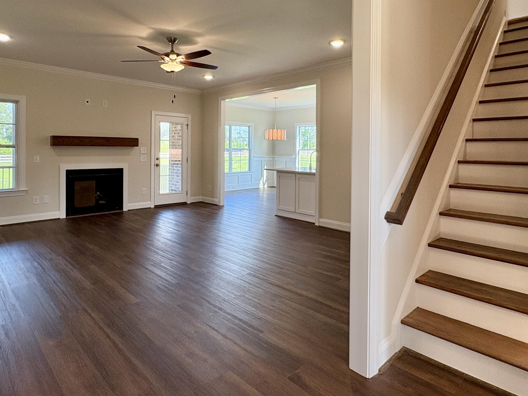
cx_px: 270
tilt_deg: +0.6
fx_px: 336
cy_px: 151
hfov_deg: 76.4
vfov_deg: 60.4
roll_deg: +0.3
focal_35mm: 22
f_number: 2.2
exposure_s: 1/129
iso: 125
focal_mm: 2.22
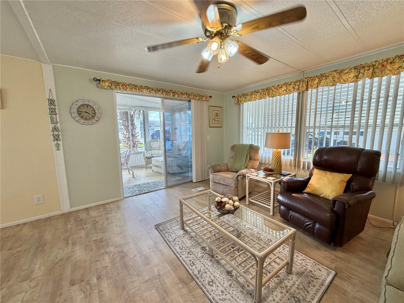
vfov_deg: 85.7
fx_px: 163
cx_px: 202
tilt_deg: -8.6
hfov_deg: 102.1
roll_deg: +0.9
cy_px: 152
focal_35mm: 14
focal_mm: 2.22
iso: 160
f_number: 2.2
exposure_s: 1/120
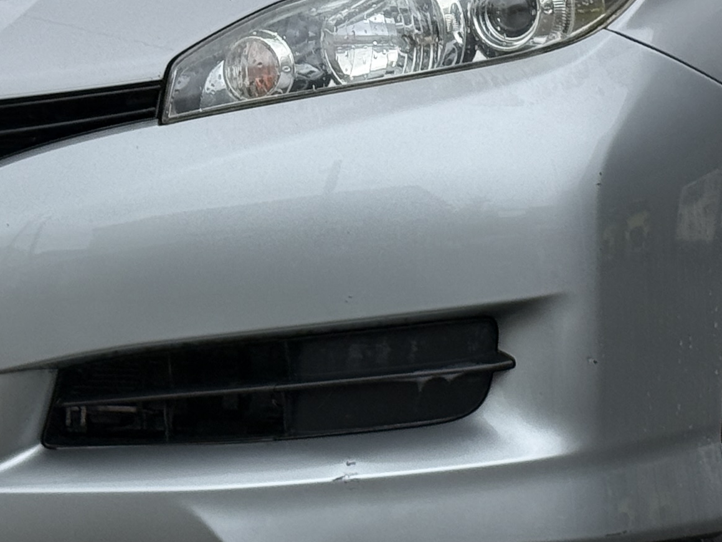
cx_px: 387
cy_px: -60
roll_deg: +0.5
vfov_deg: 8.8
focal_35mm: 167
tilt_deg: +1.3
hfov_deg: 11.8
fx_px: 3483
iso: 64
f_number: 1.78
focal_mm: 6.76
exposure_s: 1/1185
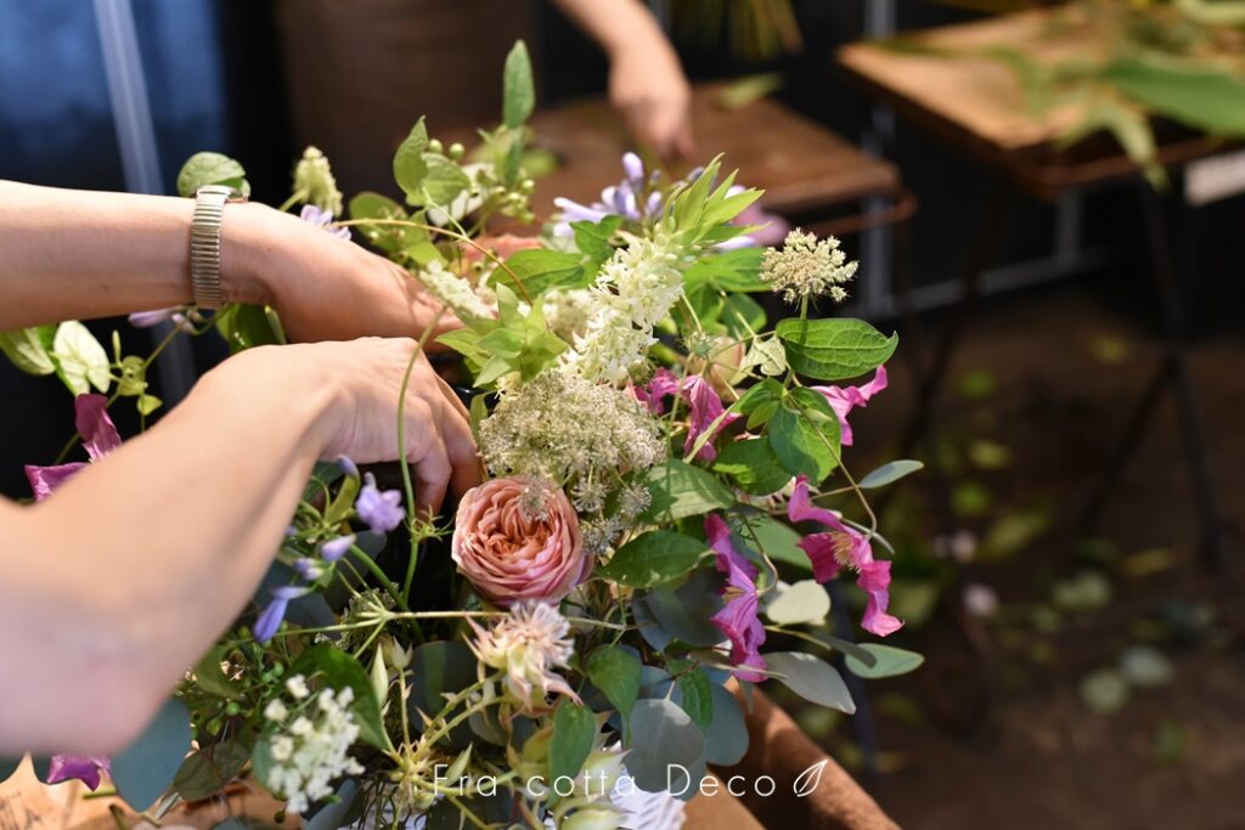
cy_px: 415
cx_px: 622
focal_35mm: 50
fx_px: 1729
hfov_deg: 39.6
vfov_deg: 27.0
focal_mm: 50
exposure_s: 1/100
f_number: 3.2
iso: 3200
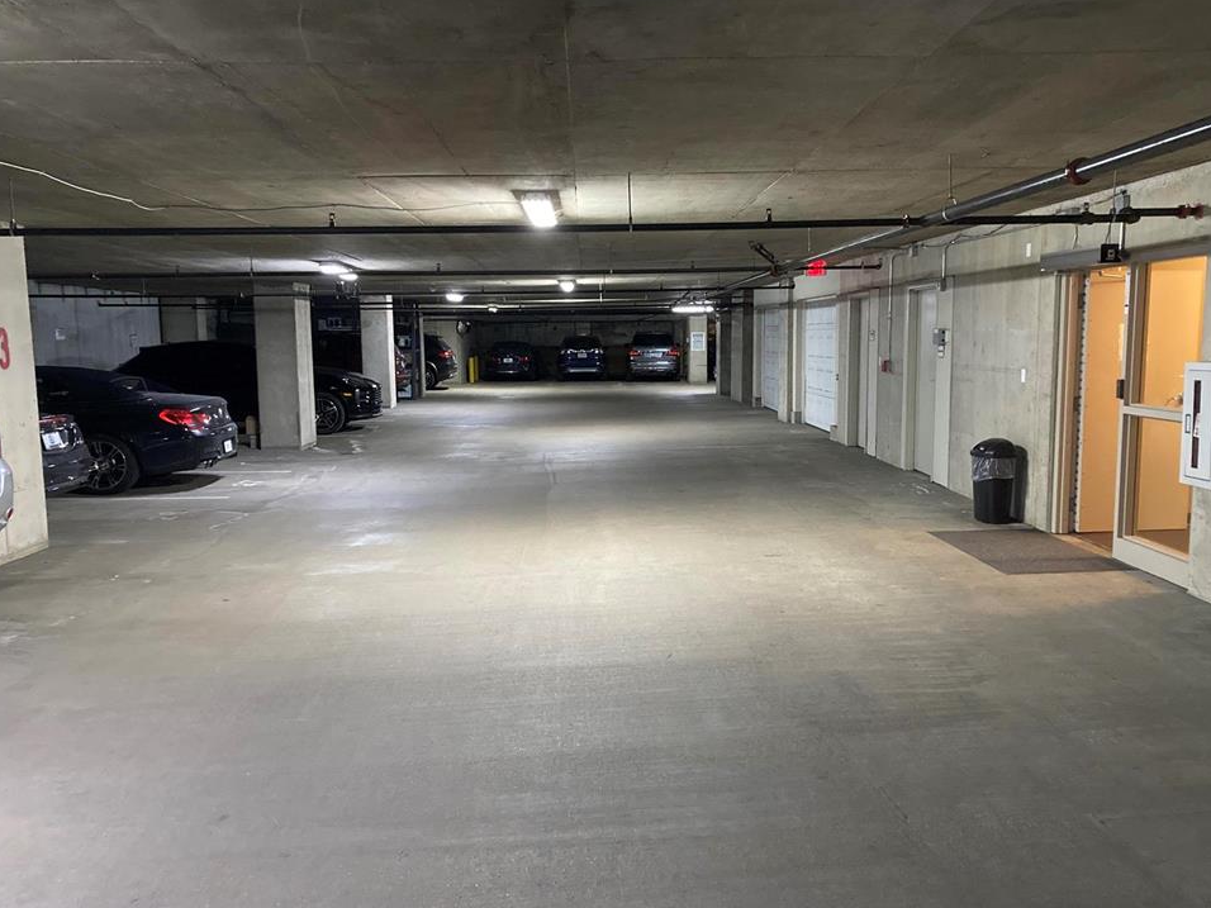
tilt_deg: -7.0
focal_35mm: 30
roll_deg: -0.4
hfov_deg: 59.9
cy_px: 472
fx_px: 1050
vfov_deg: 46.8
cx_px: 636
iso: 640
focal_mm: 3.99
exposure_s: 1/30
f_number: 1.8
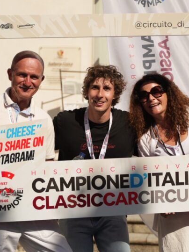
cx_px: 106
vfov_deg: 20.7
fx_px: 692
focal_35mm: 95
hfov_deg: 15.6
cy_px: 132
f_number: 2.8
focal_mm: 52
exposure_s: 1/320
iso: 160
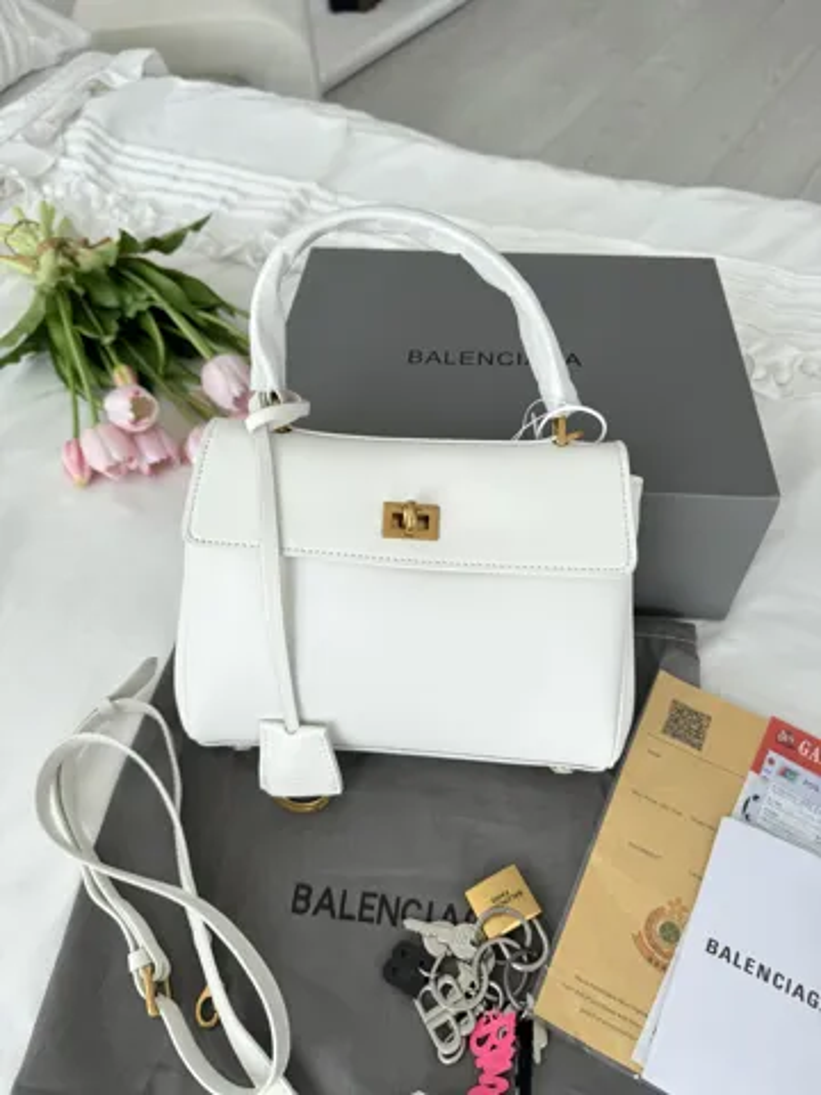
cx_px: 410
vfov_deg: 71.6
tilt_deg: -53.0
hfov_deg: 56.8
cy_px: 548
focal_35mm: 24
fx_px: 759
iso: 80
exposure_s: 1/685
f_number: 1.78
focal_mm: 6.76
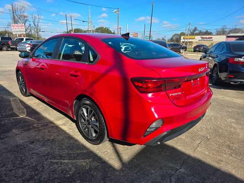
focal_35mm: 23
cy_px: 92
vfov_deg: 58.9
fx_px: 162
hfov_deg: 73.9
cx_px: 122
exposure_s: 1/614
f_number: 1.7
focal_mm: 6.3
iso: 12
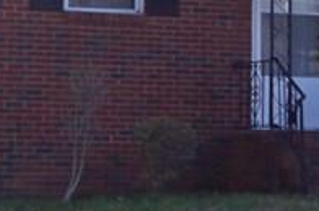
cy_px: 0
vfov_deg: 7.4
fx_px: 1637
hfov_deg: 11.1
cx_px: 238
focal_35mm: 185
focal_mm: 5.6
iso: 80
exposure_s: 1/403
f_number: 2.7
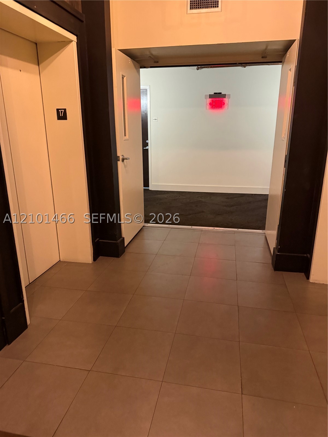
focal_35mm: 24
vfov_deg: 71.6
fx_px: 303
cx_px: 164
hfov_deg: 56.8
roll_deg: -0.8
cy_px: 218
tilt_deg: -16.1
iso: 800
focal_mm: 6.76
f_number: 1.78
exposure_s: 1/40
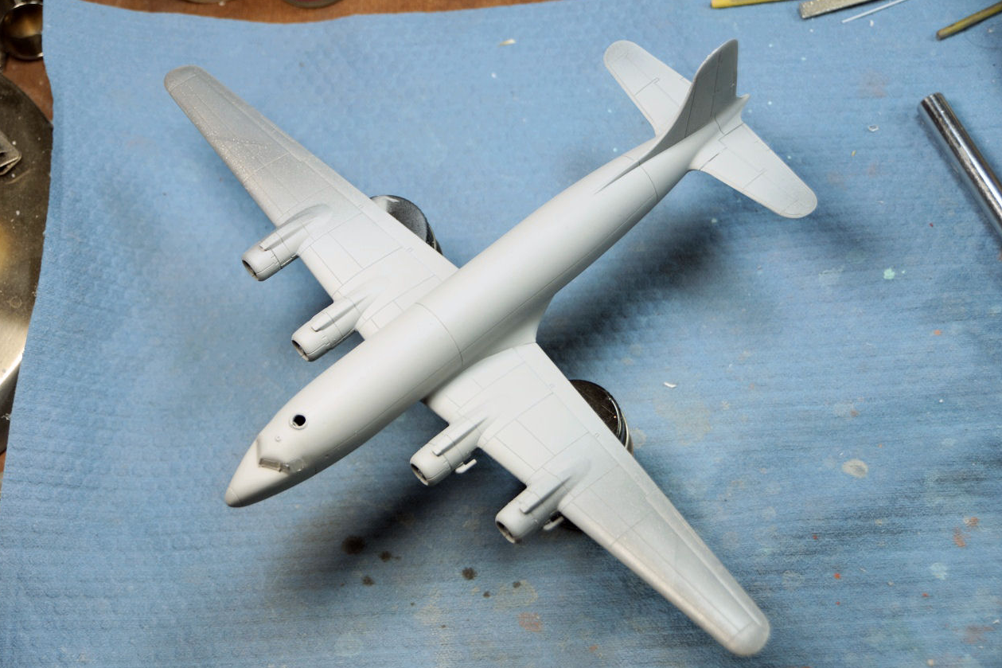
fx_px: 1697
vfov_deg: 22.3
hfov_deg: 32.9
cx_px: 500
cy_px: 336
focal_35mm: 61
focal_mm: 40
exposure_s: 1/100
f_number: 5
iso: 100
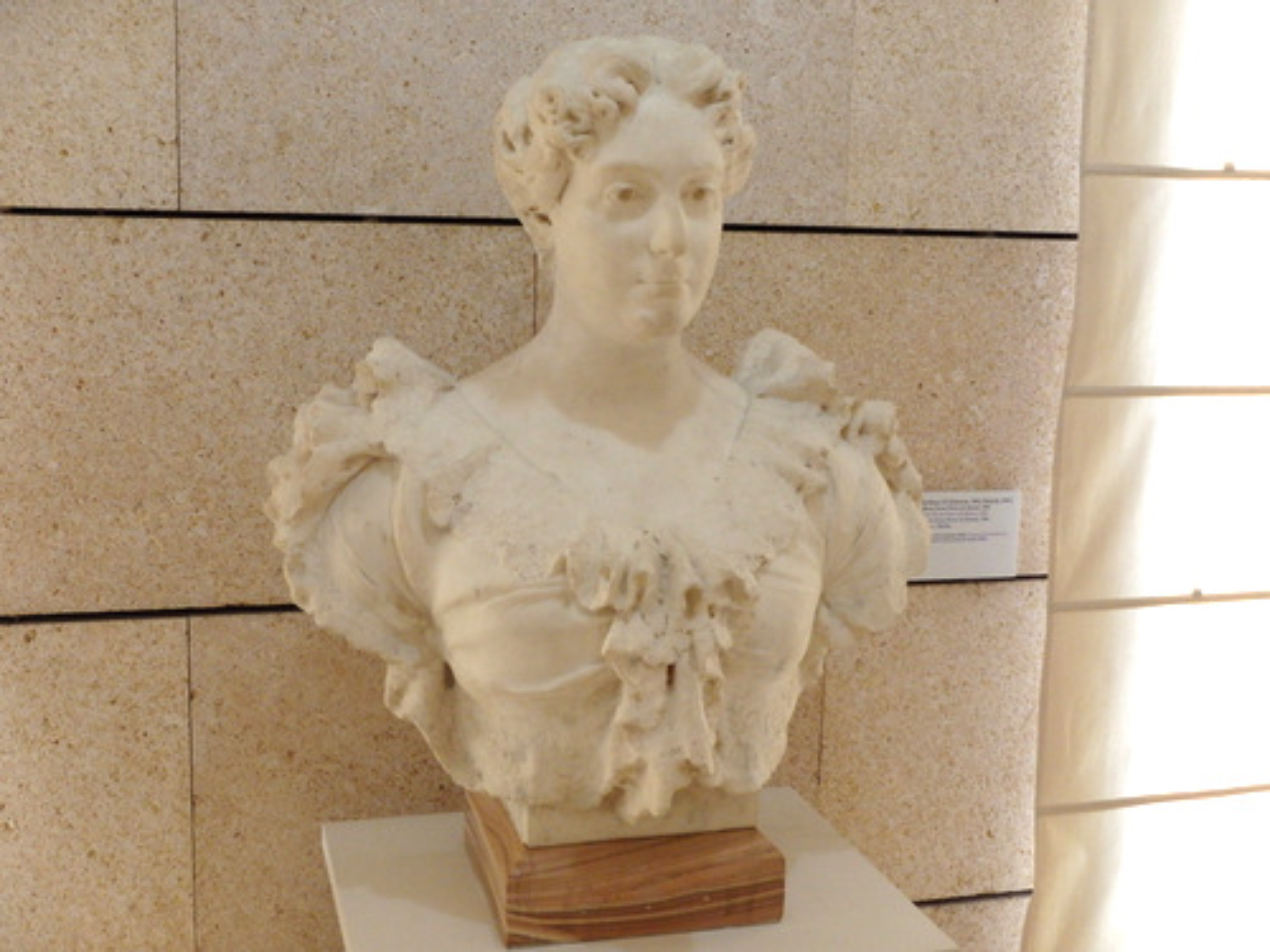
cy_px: 476
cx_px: 635
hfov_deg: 43.9
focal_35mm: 43
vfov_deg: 33.6
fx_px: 1578
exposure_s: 1/40
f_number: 4.8
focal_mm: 7.7
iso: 400
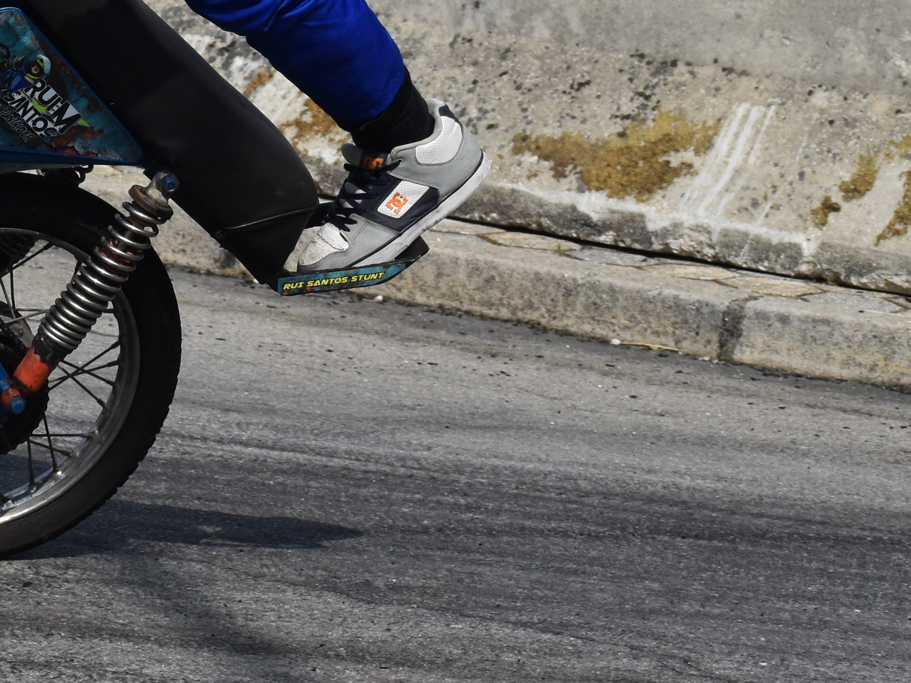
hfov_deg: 6.7
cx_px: -333
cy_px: -163
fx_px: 7737
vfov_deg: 5.0
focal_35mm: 294
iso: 400
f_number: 7.1
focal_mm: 70
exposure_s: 1/2000
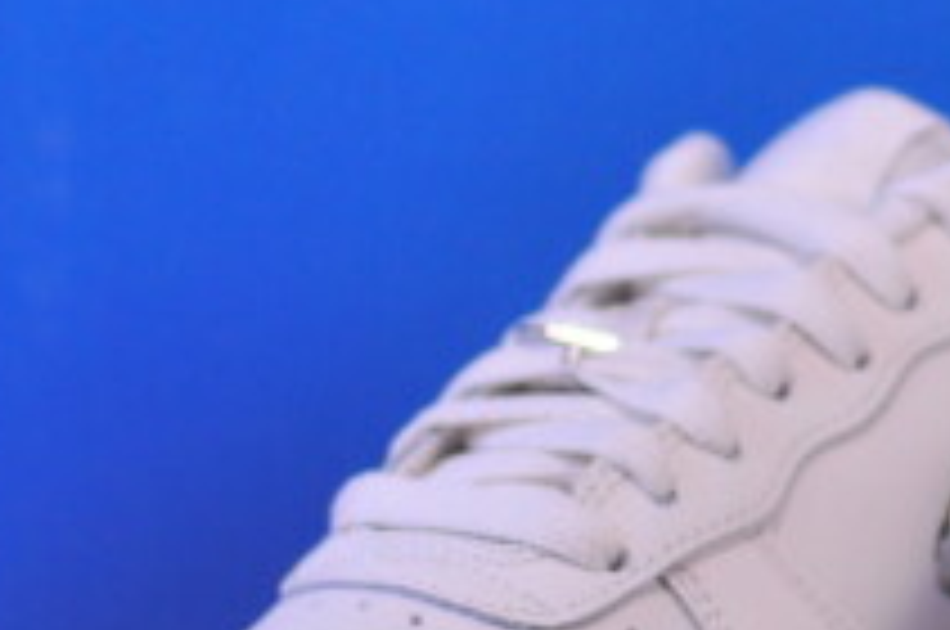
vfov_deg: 4.8
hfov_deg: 7.2
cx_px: 1013
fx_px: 7509
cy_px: 173
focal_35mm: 285
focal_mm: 50
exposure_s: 1/320
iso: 250
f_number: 2.5
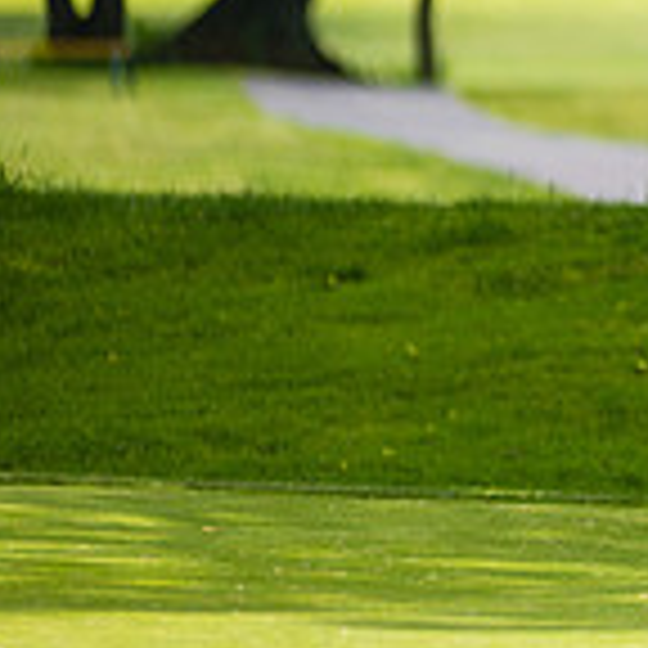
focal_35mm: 685
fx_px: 14508
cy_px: -88
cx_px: 1220
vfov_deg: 2.6
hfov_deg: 2.5
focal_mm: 200
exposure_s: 1/1250
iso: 200
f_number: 3.2
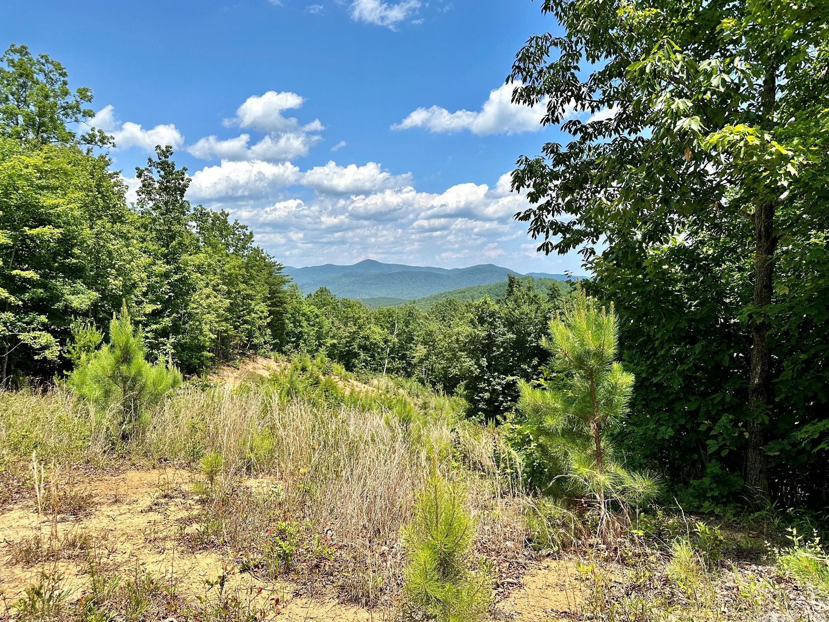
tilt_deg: -3.6
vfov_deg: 54.9
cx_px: 418
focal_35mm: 25
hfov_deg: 69.4
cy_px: 315
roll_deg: -0.2
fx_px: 599
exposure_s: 1/4348
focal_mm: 6.86
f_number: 1.78
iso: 80
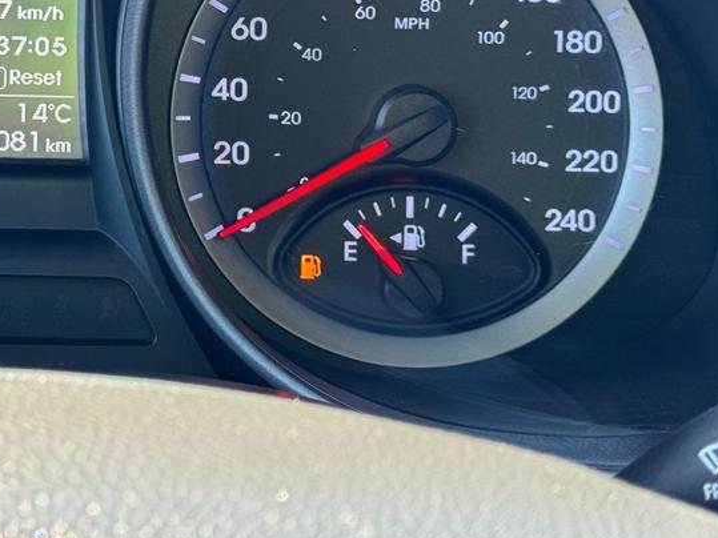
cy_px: -23
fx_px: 2364
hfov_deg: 17.0
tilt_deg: -22.2
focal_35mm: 114
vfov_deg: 12.8
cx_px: 43
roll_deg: -2.2
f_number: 1.78
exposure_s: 1/60
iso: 125
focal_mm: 6.76
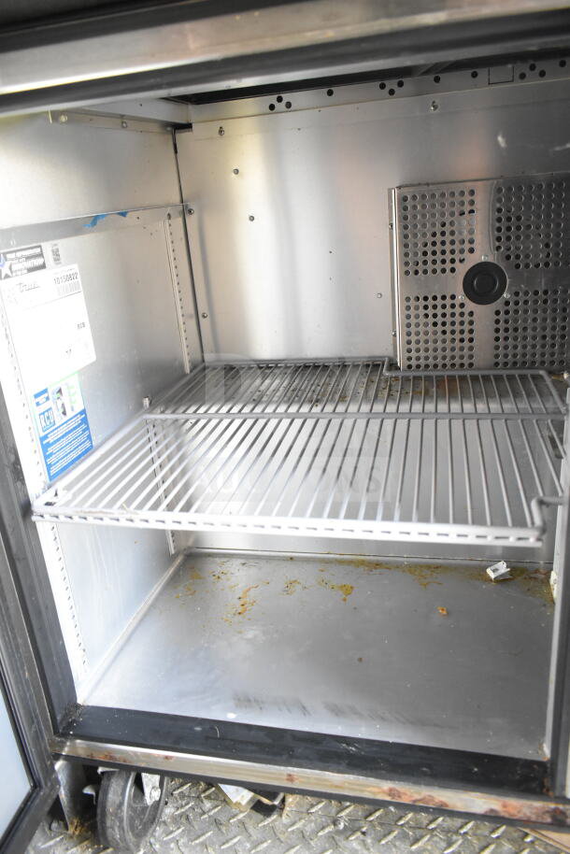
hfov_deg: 48.0
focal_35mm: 27
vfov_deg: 67.4
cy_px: 427
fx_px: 641
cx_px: 285
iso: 2500
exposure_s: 1/30
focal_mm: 18
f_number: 3.5
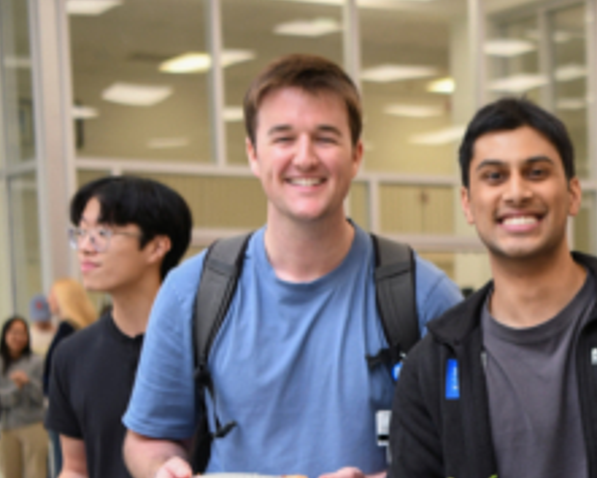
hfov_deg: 17.3
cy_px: 560
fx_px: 1891
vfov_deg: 14.0
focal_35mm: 107
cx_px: 683
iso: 800
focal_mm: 36
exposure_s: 1/160
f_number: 2.8
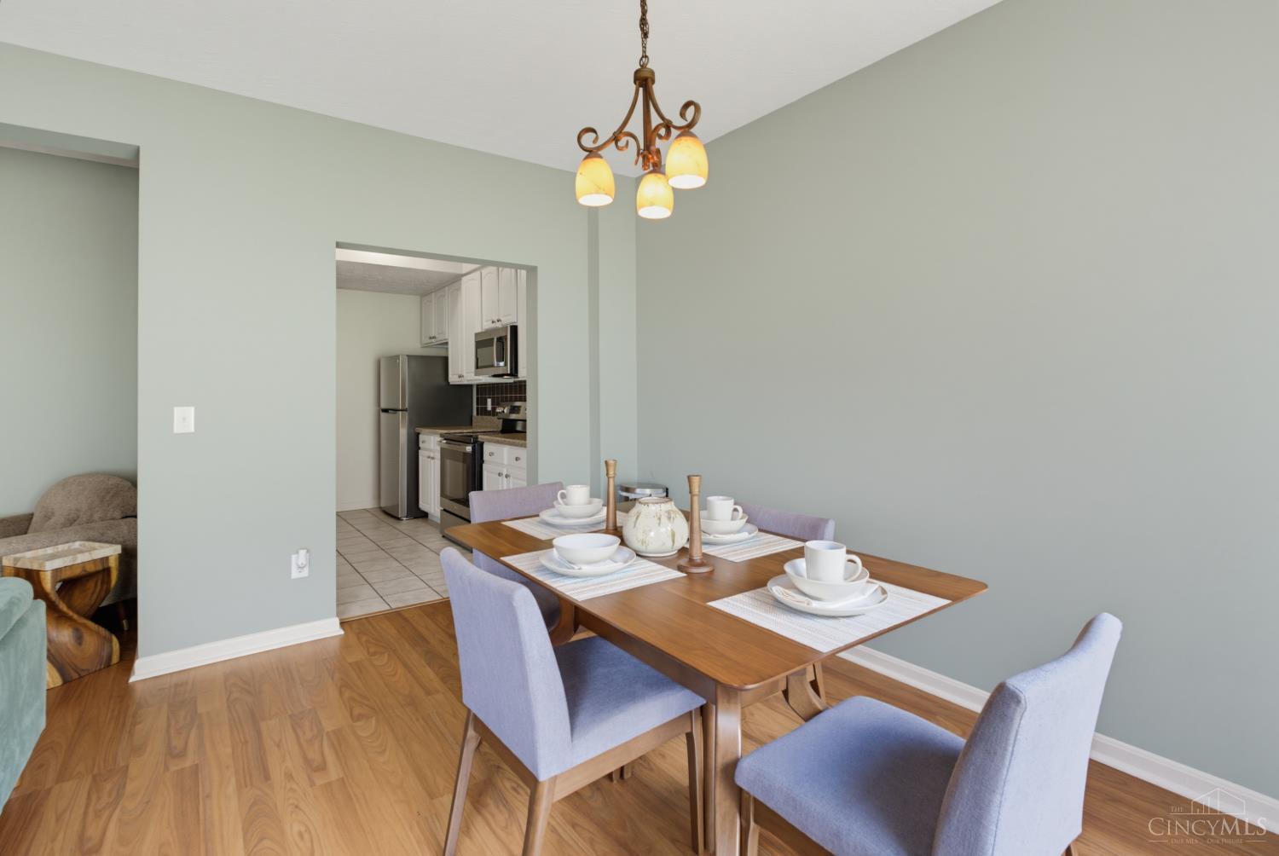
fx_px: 569
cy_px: 428
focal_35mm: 16
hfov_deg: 96.7
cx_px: 640
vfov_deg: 73.9
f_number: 8
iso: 3200
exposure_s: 1/30
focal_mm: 16
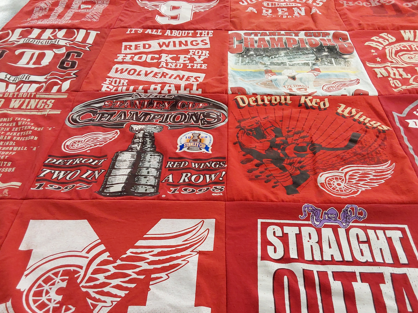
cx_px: 218
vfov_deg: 41.7
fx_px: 411
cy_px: 182
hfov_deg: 53.9
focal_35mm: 34
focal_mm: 2.91
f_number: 1.9
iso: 125
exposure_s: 1/50
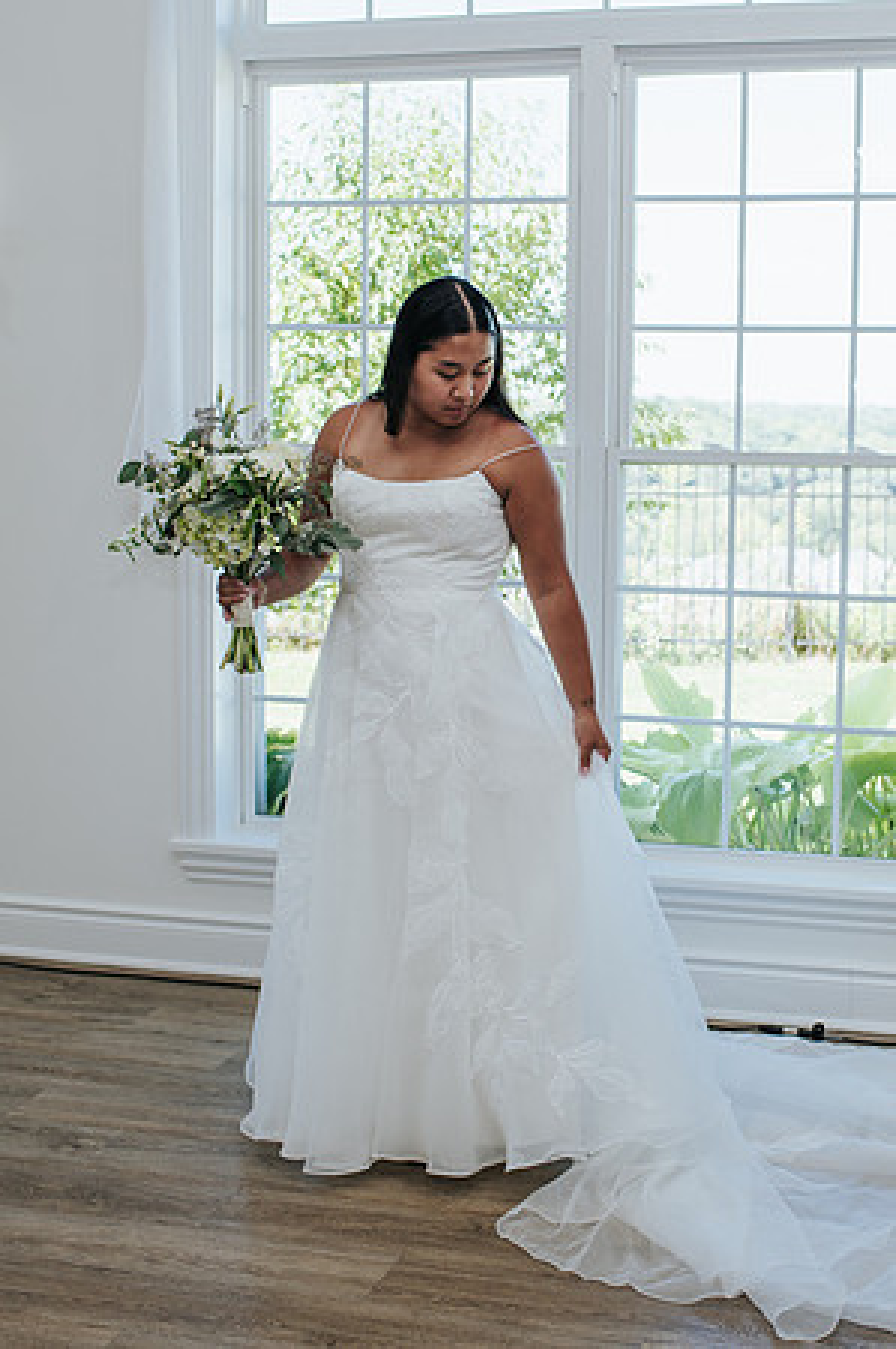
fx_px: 1998
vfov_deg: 37.3
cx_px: 633
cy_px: 670
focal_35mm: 53
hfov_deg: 25.1
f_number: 3.5
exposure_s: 1/200
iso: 100
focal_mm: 35
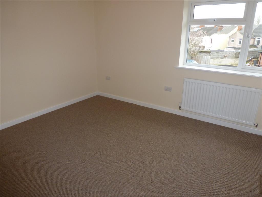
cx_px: 131
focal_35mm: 24
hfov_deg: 71.6
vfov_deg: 56.8
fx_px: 182
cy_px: 98
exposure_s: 1/60
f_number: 3.3
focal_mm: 4.3
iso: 160
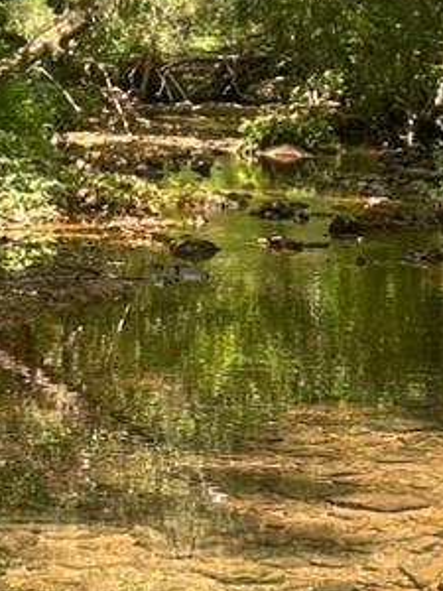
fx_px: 2218
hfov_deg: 11.4
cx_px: 312
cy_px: 628
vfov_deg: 14.8
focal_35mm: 130
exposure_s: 1/178
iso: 40
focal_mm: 5.7
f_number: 1.5
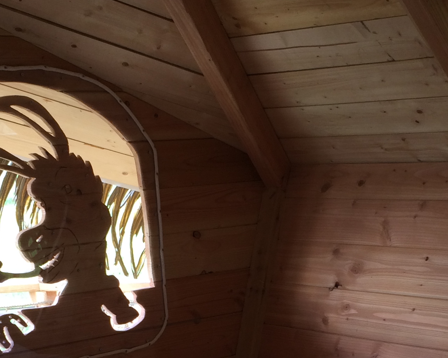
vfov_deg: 18.0
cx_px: 282
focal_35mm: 83
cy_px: 361
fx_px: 1100
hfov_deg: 23.0
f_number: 2.2
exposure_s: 1/31
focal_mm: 4.12
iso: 32
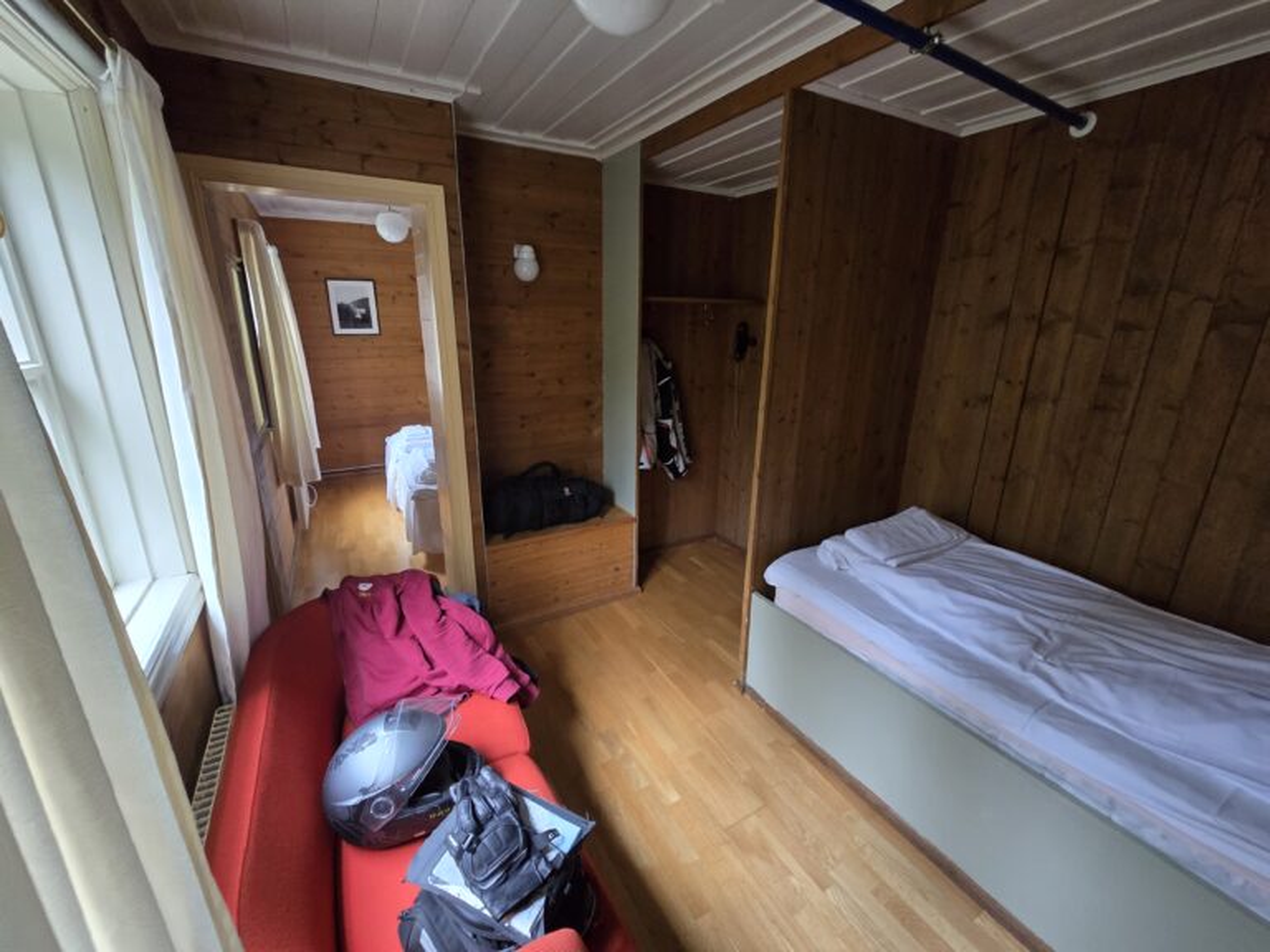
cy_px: 476
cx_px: 635
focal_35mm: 13
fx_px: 477
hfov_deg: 106.2
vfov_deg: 89.9
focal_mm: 2.2
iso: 500
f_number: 2.2
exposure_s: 1/50
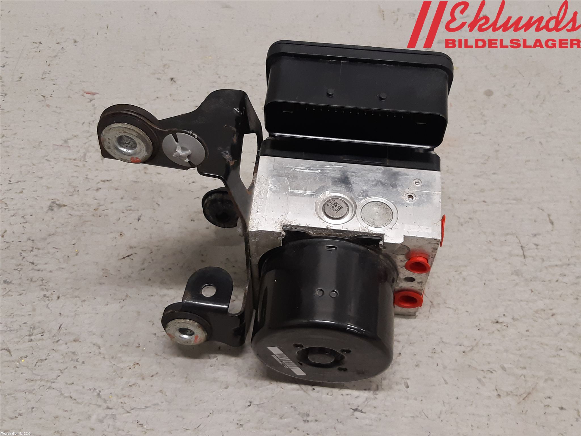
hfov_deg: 67.3
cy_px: 218
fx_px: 436
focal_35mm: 26
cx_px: 290
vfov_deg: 53.1
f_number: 1.7
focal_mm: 3.93
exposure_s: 1/50
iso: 125
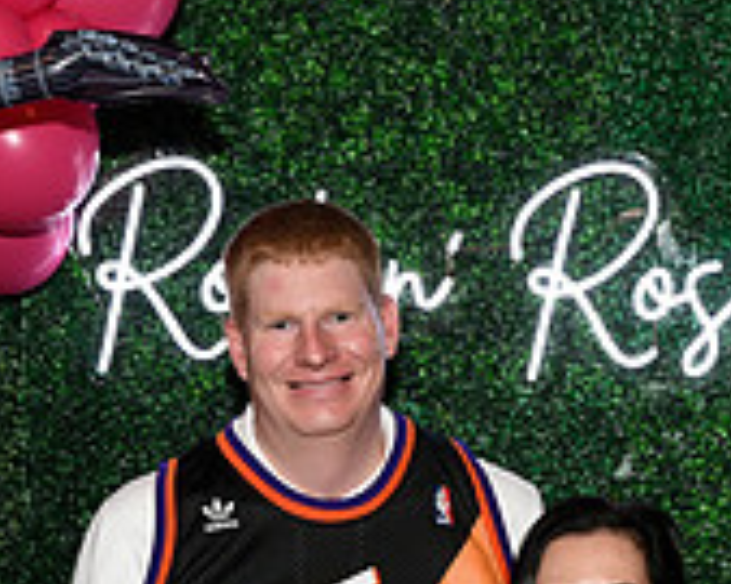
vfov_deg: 14.7
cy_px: 768
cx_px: 437
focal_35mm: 100
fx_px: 2162
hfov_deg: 19.2
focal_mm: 31
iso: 500
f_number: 6.3
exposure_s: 1/60
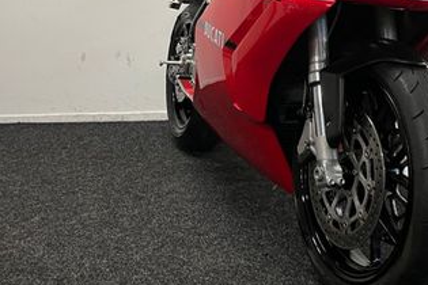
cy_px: 28
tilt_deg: -4.5
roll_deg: +3.2
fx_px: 654
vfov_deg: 23.9
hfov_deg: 35.7
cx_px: 303
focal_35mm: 55
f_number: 1.6
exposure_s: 1/50
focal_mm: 5.1
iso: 64
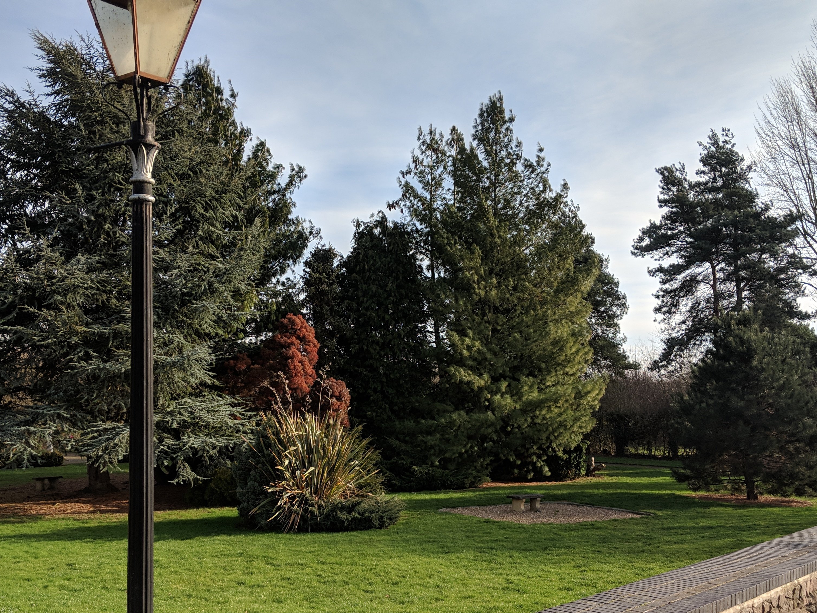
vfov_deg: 39.4
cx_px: 377
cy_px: 383
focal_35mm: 36
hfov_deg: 51.3
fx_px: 850
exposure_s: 1/2597
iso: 66
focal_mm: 4.44
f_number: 1.8
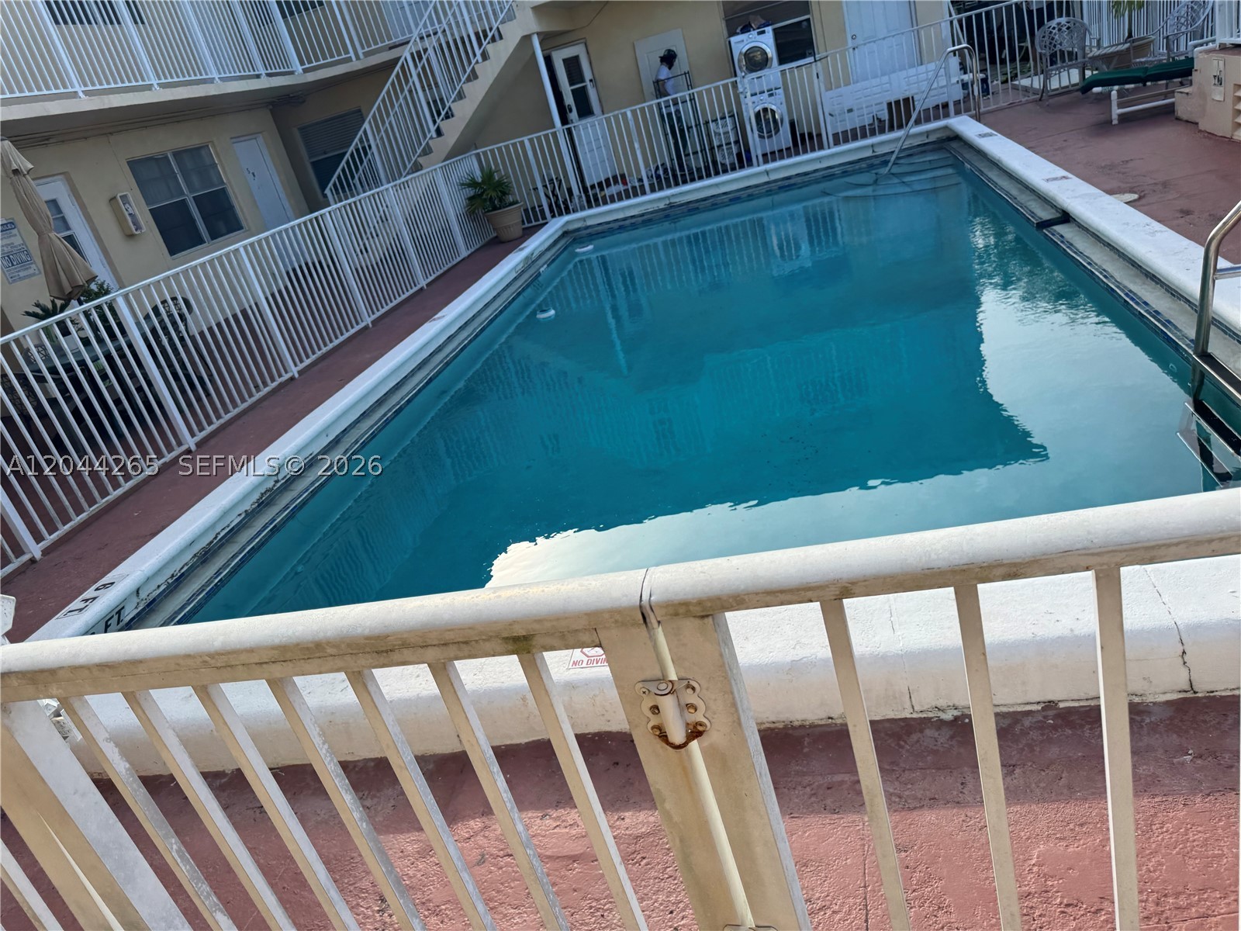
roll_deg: +16.4
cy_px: 466
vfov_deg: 56.8
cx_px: 620
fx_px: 860
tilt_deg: -25.9
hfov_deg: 71.6
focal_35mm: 24
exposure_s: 1/1980
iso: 80
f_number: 1.78
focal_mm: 6.76
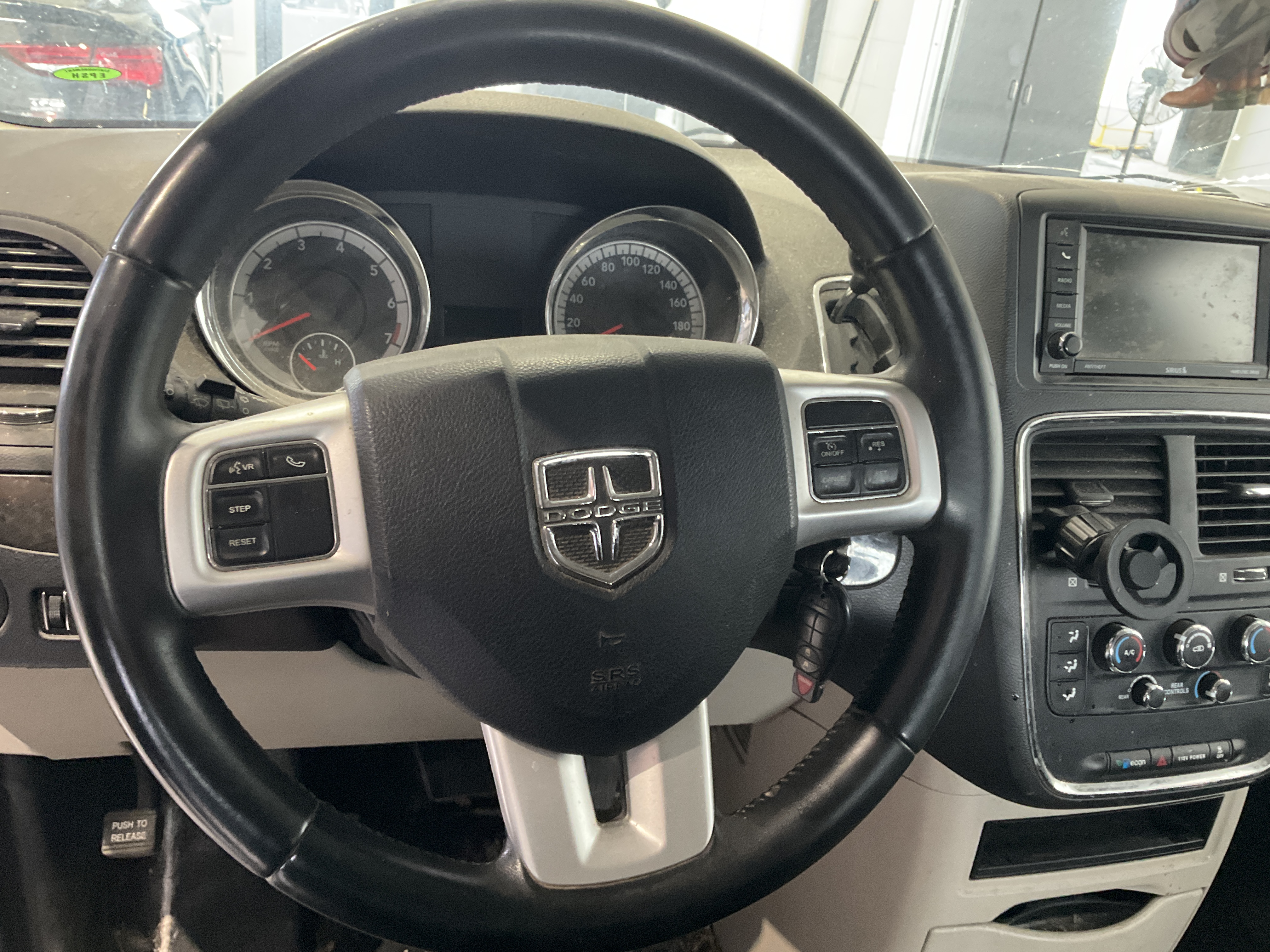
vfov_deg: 48.2
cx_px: 635
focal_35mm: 29
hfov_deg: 61.7
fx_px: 1064
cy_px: 476
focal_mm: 3
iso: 320
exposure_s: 1/41
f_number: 1.8
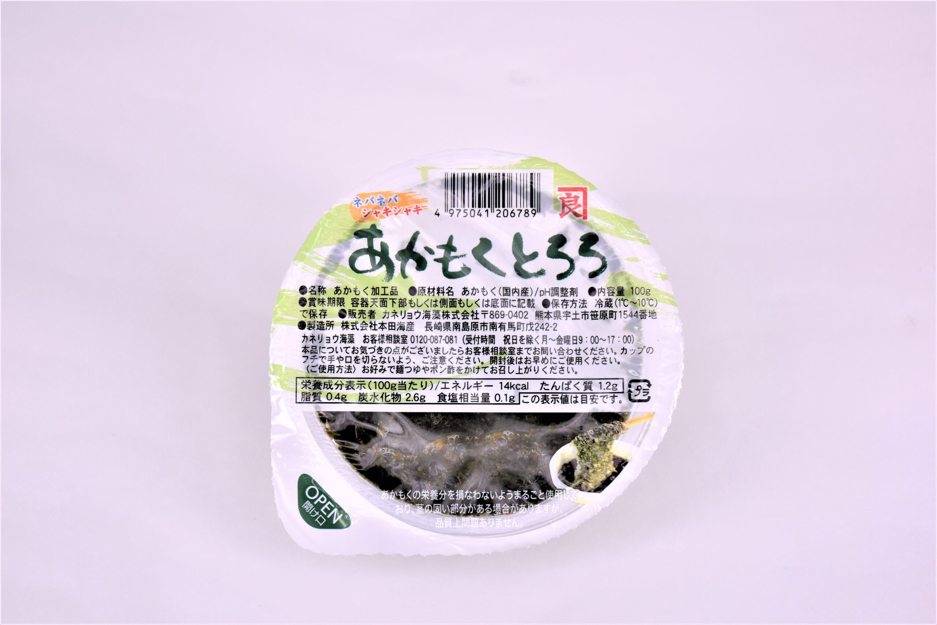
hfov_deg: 33.4
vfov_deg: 22.6
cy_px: 312
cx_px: 468
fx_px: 1562
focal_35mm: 60
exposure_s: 1/250
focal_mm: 40
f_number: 5.6
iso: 200
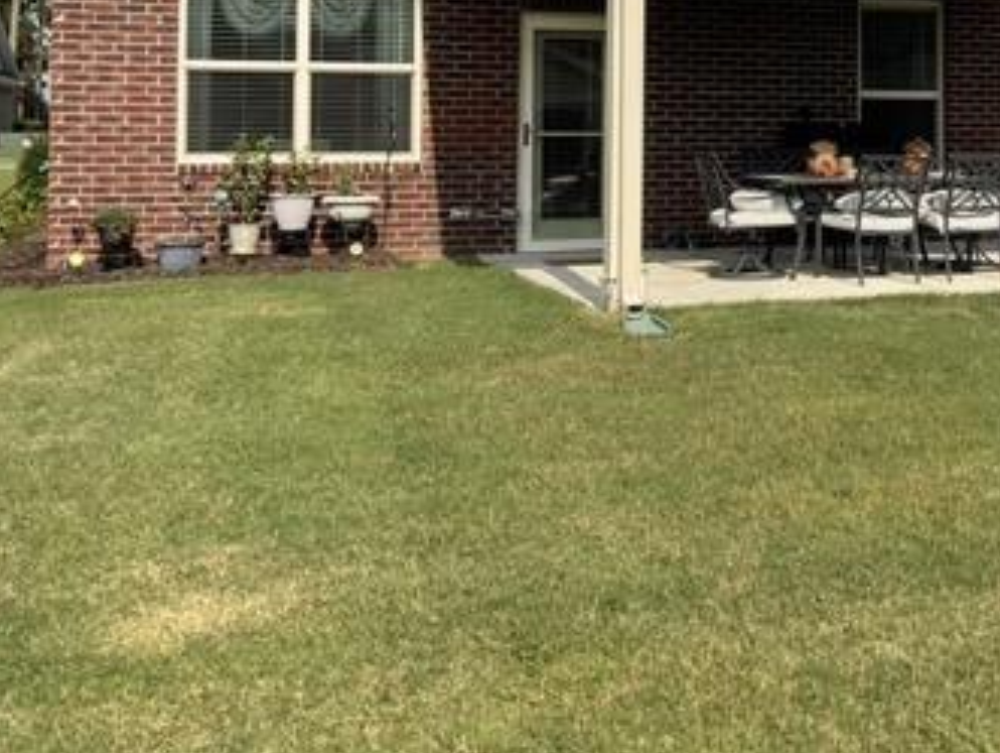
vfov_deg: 25.4
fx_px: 1620
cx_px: 882
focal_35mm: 56
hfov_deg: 32.7
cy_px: 79
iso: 16
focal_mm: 3
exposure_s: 1/2141
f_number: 1.8
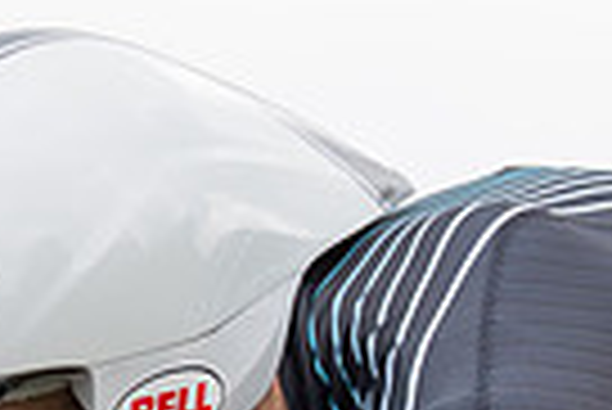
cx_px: 297
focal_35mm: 558
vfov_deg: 2.5
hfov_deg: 3.7
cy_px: 777
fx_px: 9496
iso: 200
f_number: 3.2
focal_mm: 131
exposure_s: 1/1250
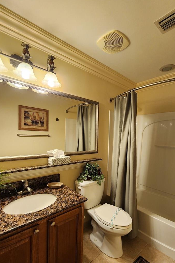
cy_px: 144
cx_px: 98
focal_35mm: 16
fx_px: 117
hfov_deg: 73.5
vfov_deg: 96.4
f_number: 2.2
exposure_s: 1/60
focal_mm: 2.2
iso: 160
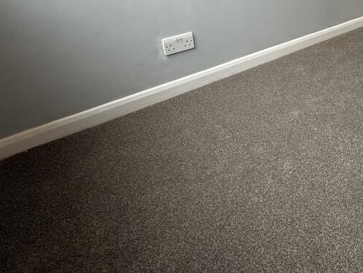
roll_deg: -1.5
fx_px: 304
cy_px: 27
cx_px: 321
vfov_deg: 44.0
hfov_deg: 54.4
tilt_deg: -21.1
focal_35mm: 29
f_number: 2.2
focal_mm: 2.22
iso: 160
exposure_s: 1/100
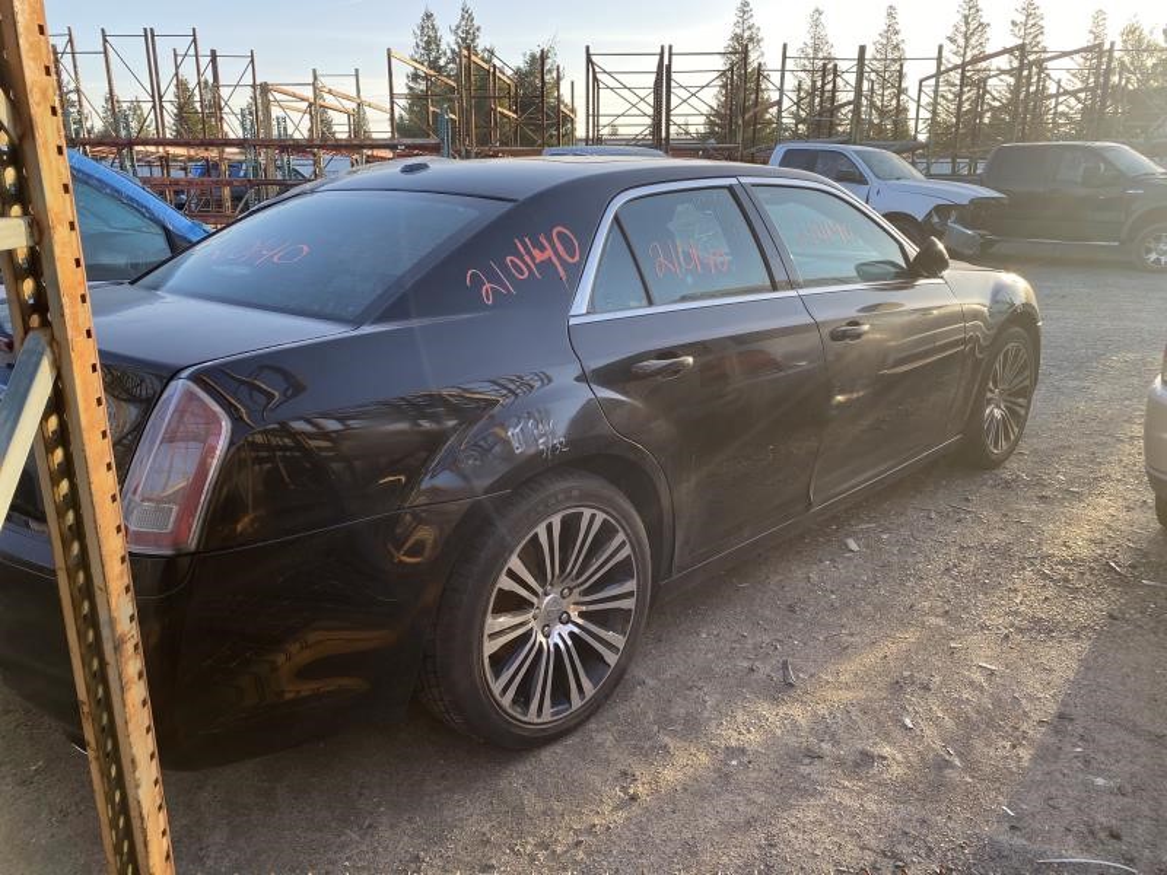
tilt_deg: -15.1
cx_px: 584
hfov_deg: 67.3
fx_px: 877
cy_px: 438
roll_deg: +0.1
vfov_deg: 53.1
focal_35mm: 26
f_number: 1.8
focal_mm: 4.25
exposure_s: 1/342
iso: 32
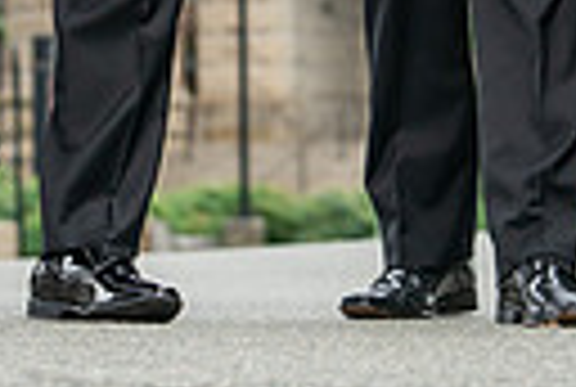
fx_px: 5725
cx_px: 262
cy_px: -412
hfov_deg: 5.8
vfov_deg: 3.8
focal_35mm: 357
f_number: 4
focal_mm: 75
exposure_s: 1/250
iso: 400
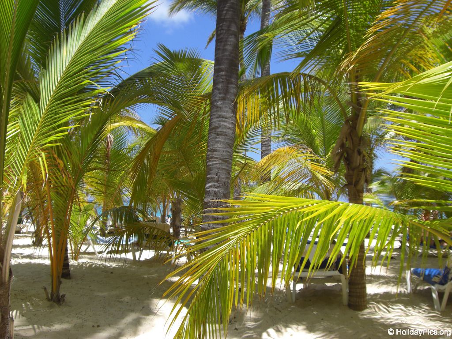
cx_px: 226
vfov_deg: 37.7
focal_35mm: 38
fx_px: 496
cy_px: 170
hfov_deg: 49.0
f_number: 8
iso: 64
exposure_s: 1/125
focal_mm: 6.2
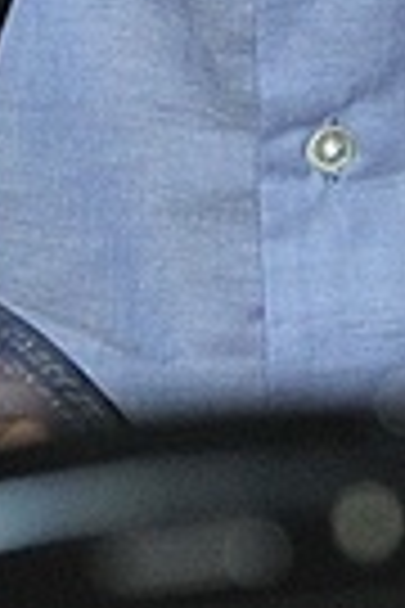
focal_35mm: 476
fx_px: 8032
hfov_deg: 2.9
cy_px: -1142
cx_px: 236
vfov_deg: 4.2
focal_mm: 70
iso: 800
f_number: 5.6
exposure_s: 1/200
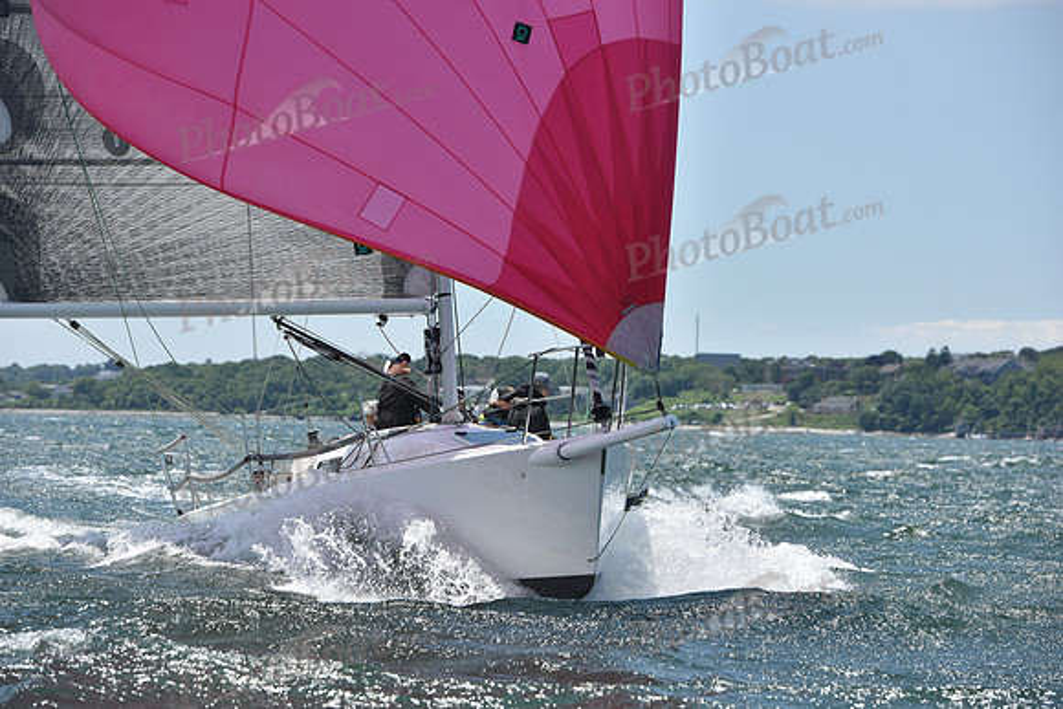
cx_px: 532
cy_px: 354
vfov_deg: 8.6
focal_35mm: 160
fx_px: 4725
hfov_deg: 12.8
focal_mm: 160
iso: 250
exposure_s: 1/1250
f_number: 7.1
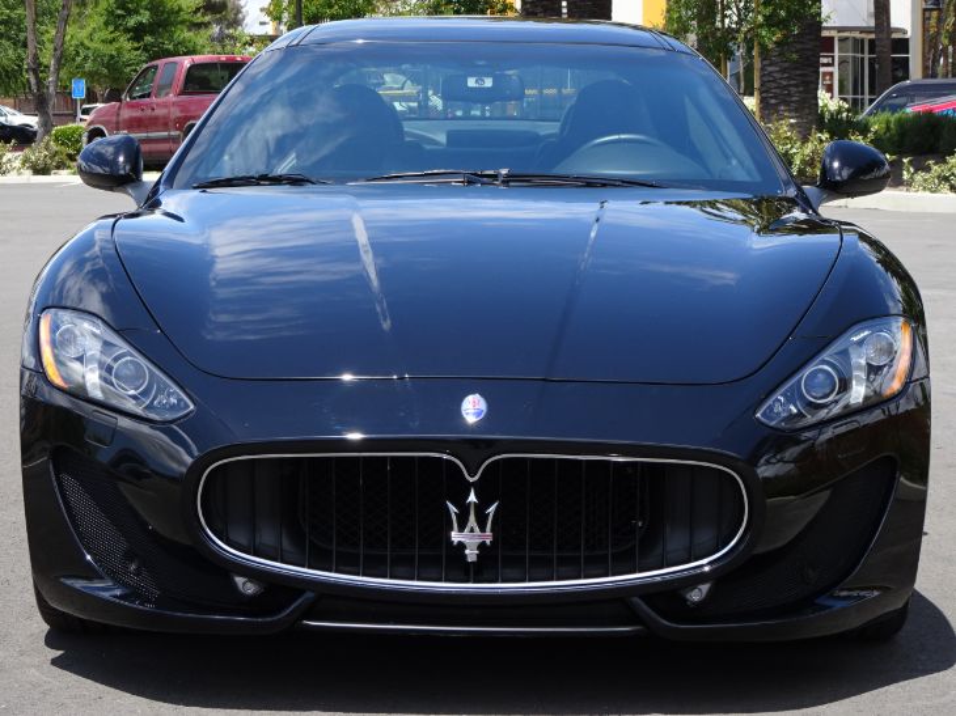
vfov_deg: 15.4
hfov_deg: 20.4
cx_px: 478
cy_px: 358
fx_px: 2650
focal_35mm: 96
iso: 80
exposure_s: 1/200
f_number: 5
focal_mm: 16.46
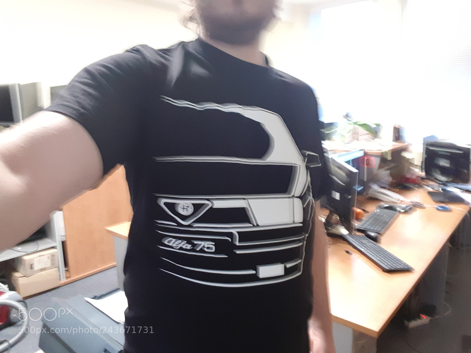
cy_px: 176
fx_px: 340
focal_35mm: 25
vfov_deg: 54.9
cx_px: 236
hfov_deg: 69.4
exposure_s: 1/15
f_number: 1.7
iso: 400
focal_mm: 2.95
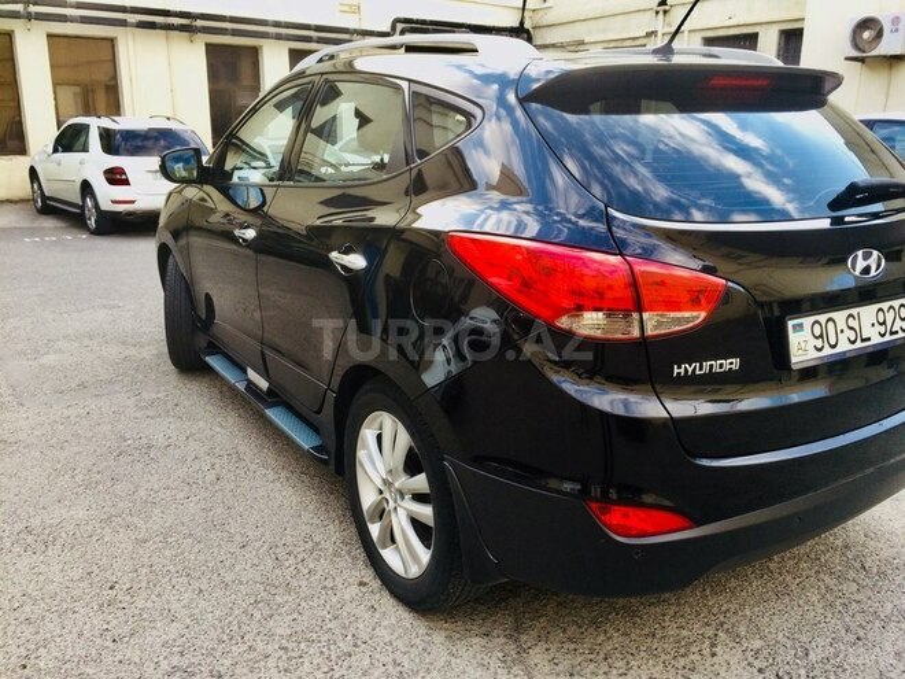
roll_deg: -0.4
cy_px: 340
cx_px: 452
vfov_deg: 48.2
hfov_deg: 61.7
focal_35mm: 29
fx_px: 758
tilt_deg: -17.4
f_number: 2.2
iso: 32
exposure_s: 1/100
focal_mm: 4.15
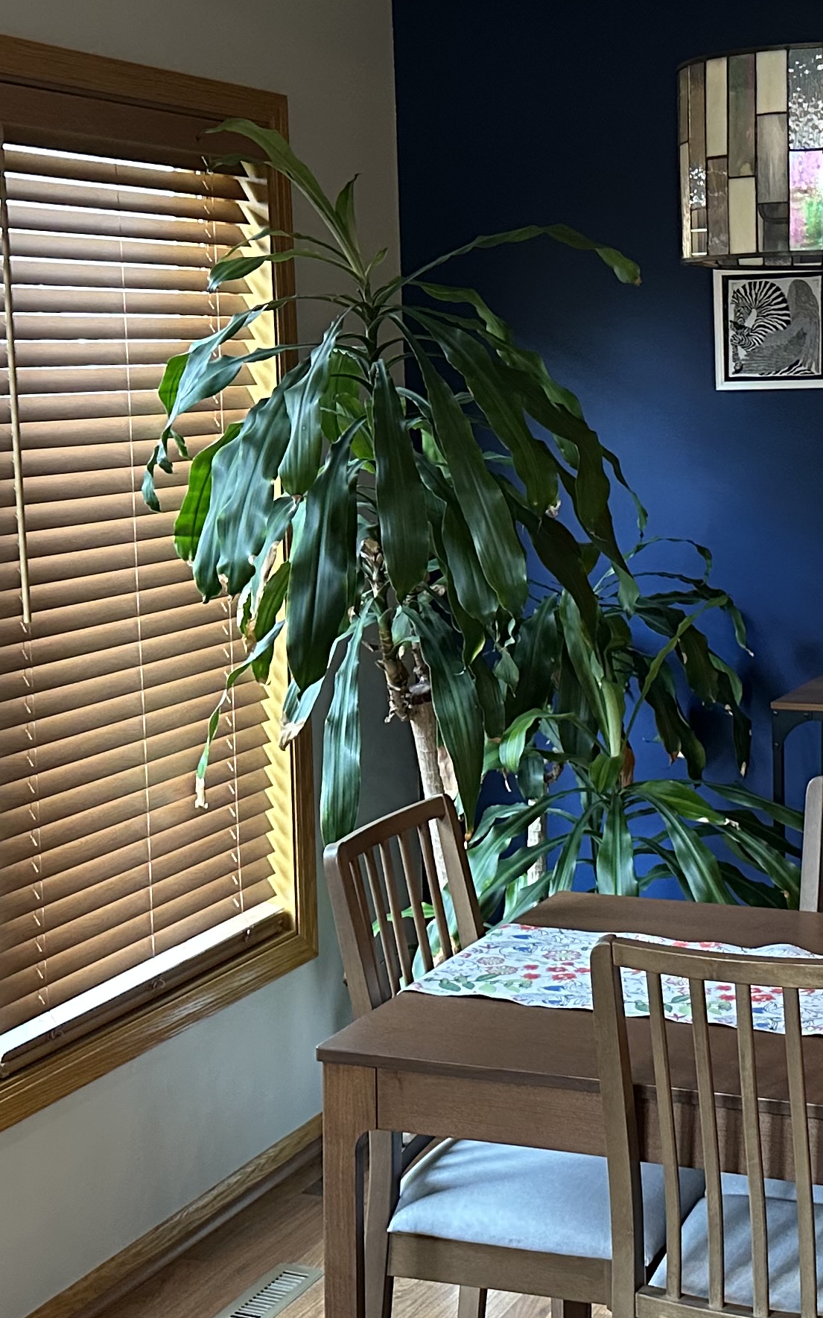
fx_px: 2082
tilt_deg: -4.9
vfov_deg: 35.0
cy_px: 510
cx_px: 681
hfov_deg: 22.0
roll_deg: +1.2
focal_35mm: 58
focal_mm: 6.86
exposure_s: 1/60
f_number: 1.78
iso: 500
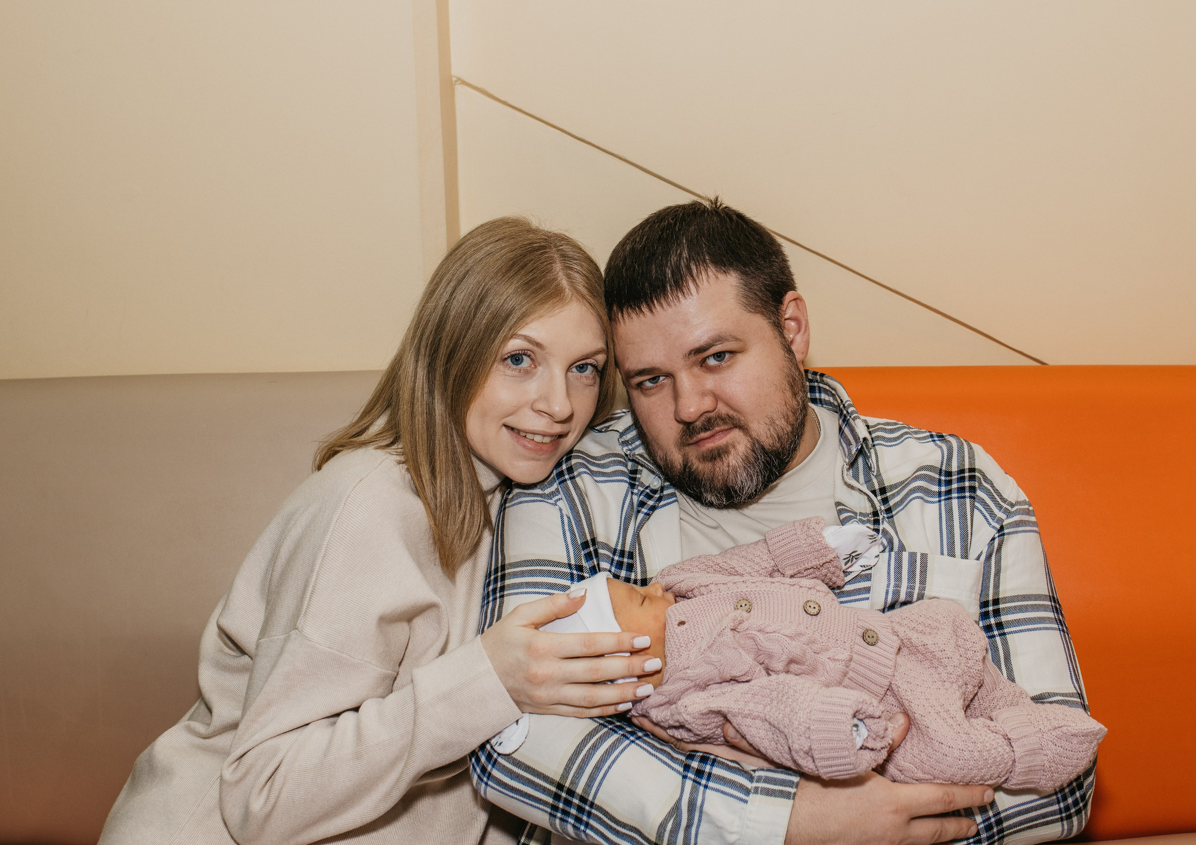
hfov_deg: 36.7
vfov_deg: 26.5
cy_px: 340
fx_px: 1794
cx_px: 717
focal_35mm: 53
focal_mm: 35
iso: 400
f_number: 4.5
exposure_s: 1/160
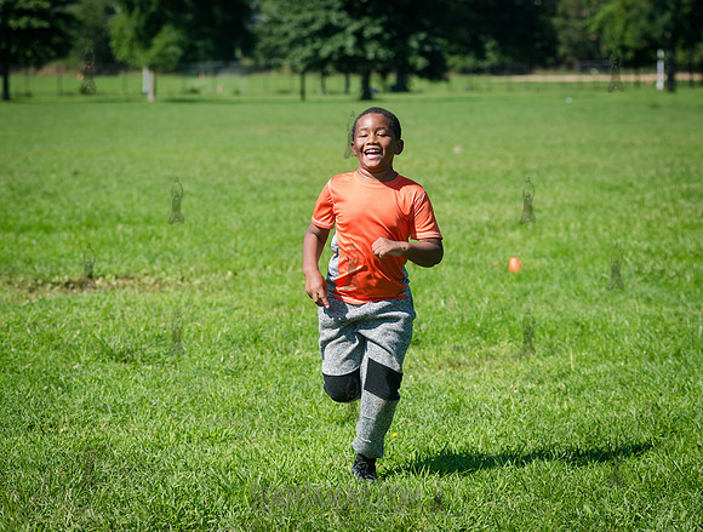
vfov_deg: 12.3
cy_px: 280
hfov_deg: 16.2
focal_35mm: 122
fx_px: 2477
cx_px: 343
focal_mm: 100
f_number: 4
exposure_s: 1/1250
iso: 200
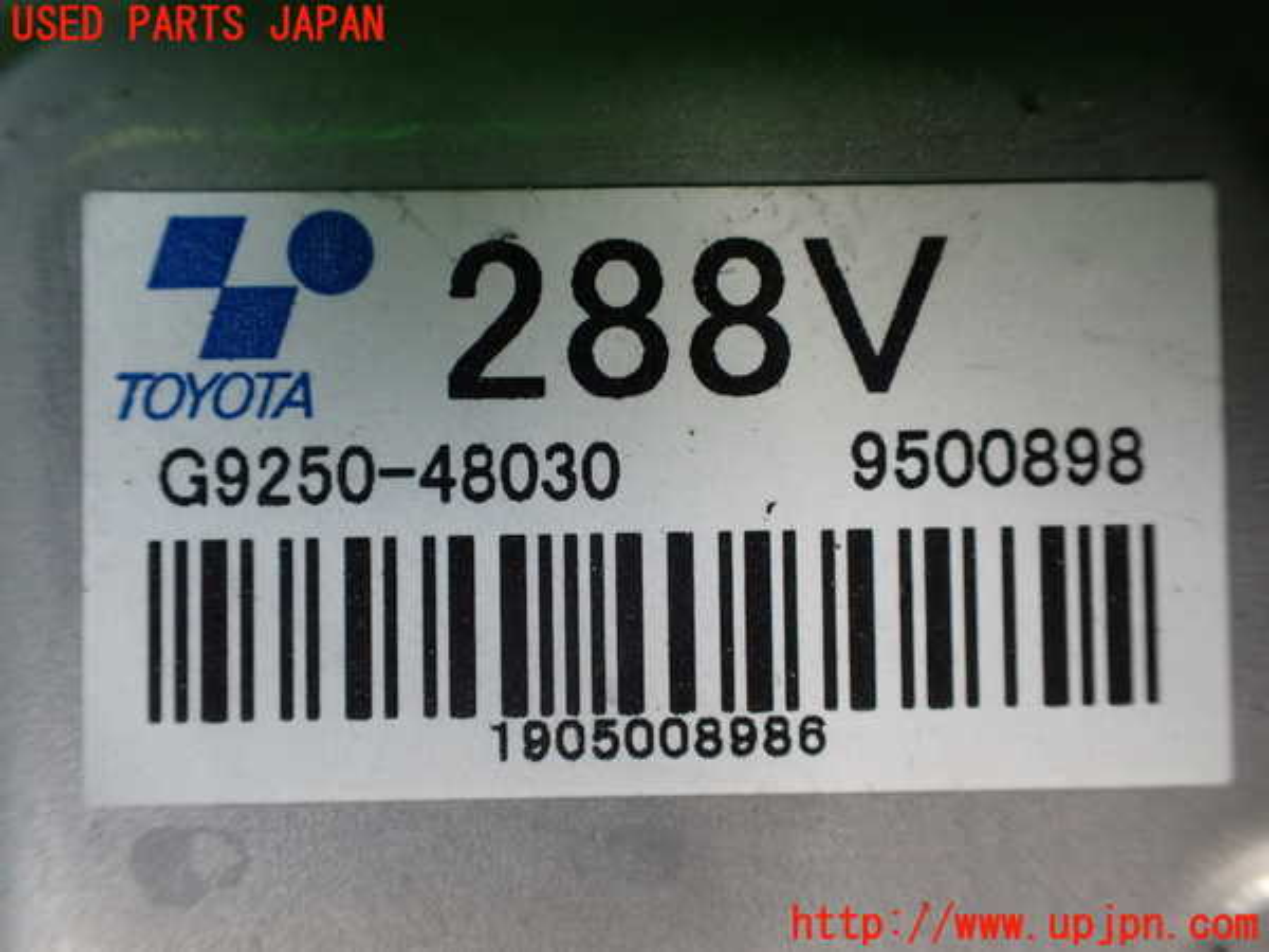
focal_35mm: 30
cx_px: 634
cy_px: 476
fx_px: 1100
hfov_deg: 60.0
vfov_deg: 46.8
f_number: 2.3
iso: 800
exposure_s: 1/125
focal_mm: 5.4
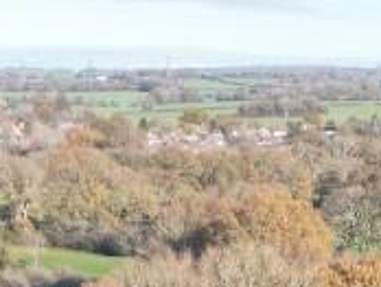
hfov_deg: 13.9
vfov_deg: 8.9
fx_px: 1554
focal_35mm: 141
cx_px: 324
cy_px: 826
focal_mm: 6.72
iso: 130
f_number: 1.7
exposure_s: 1/1500
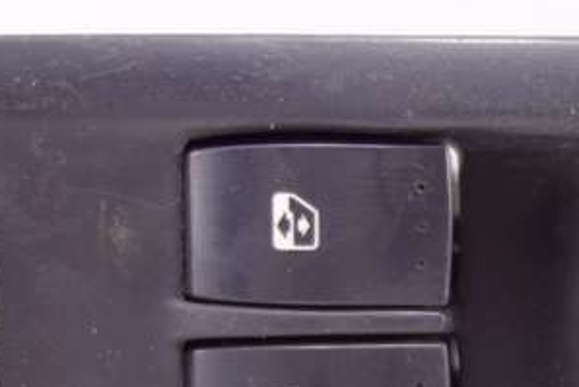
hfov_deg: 25.5
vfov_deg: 17.6
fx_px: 1239
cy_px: 306
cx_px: 521
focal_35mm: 77
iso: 125
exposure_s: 1/60
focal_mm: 10.4
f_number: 1.8
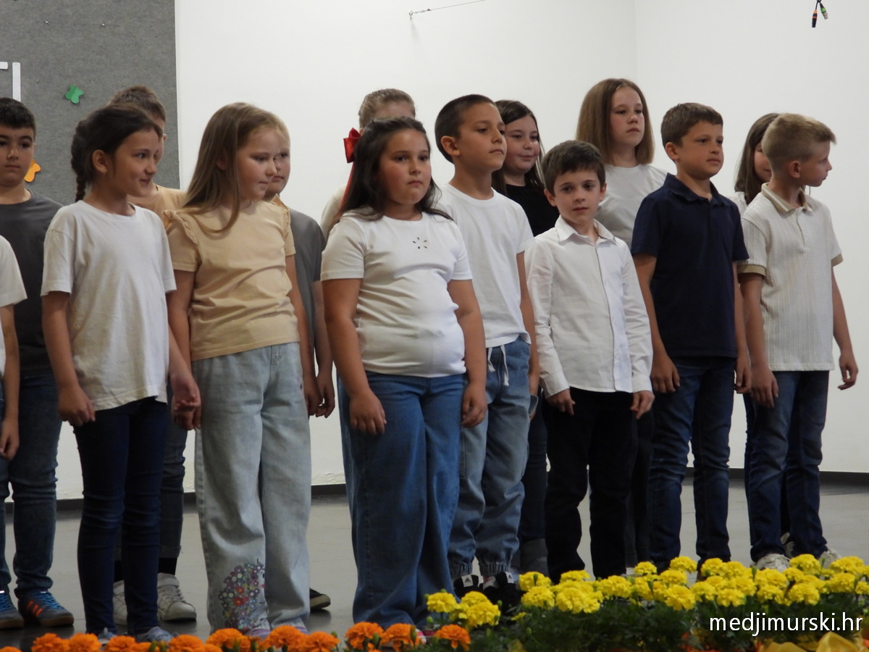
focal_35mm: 91
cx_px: 434
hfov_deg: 21.5
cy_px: 326
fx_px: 2284
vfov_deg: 16.2
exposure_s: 1/30
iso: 400
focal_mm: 16.3
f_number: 3.5
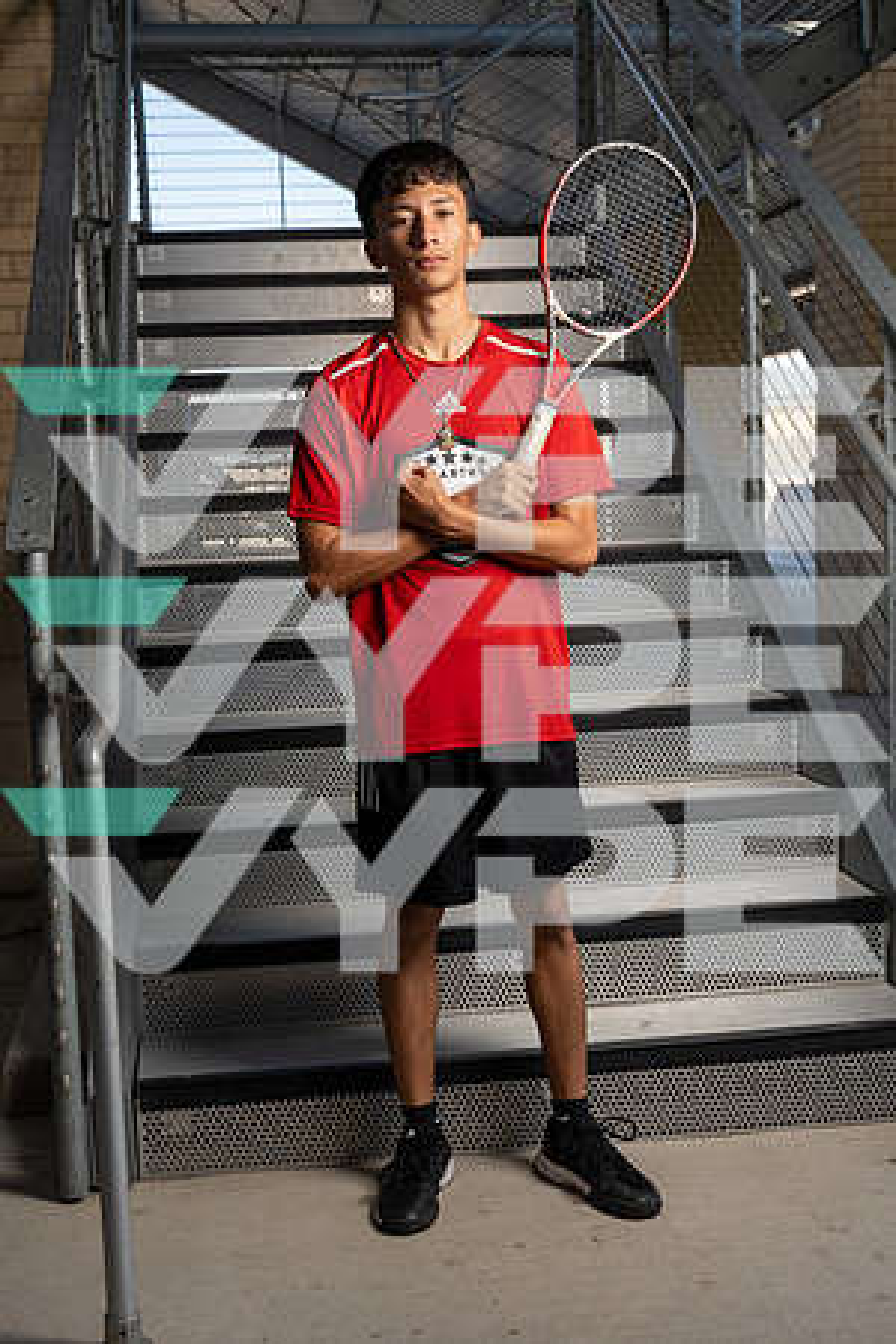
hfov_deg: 28.1
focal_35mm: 48
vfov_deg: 41.1
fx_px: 1792
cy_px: 672
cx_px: 448
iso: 250
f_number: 8
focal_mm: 48
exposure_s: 1/250
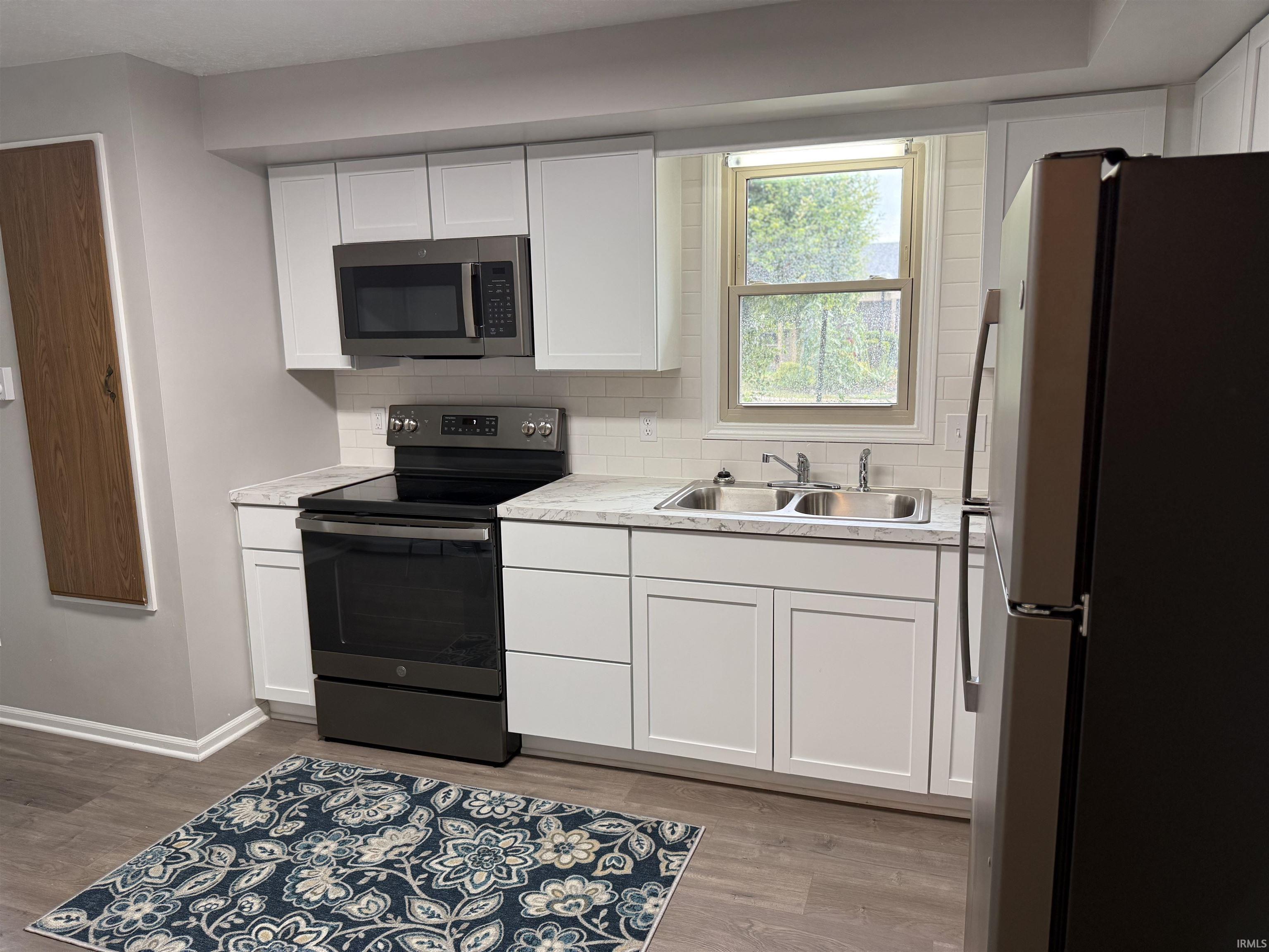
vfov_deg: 56.8
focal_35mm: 24
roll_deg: +1.1
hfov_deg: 71.6
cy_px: 476
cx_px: 634
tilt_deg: -8.6
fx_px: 880
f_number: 1.78
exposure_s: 1/120
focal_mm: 6.76
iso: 160
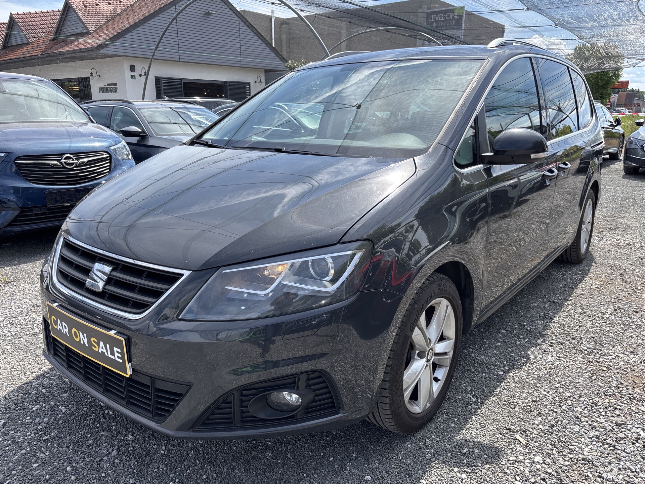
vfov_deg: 53.1
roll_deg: +1.3
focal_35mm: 26
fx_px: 484
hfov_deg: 67.3
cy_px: 242
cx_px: 322
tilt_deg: -13.8
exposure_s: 1/1164
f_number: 1.6
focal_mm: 5.96
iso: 50
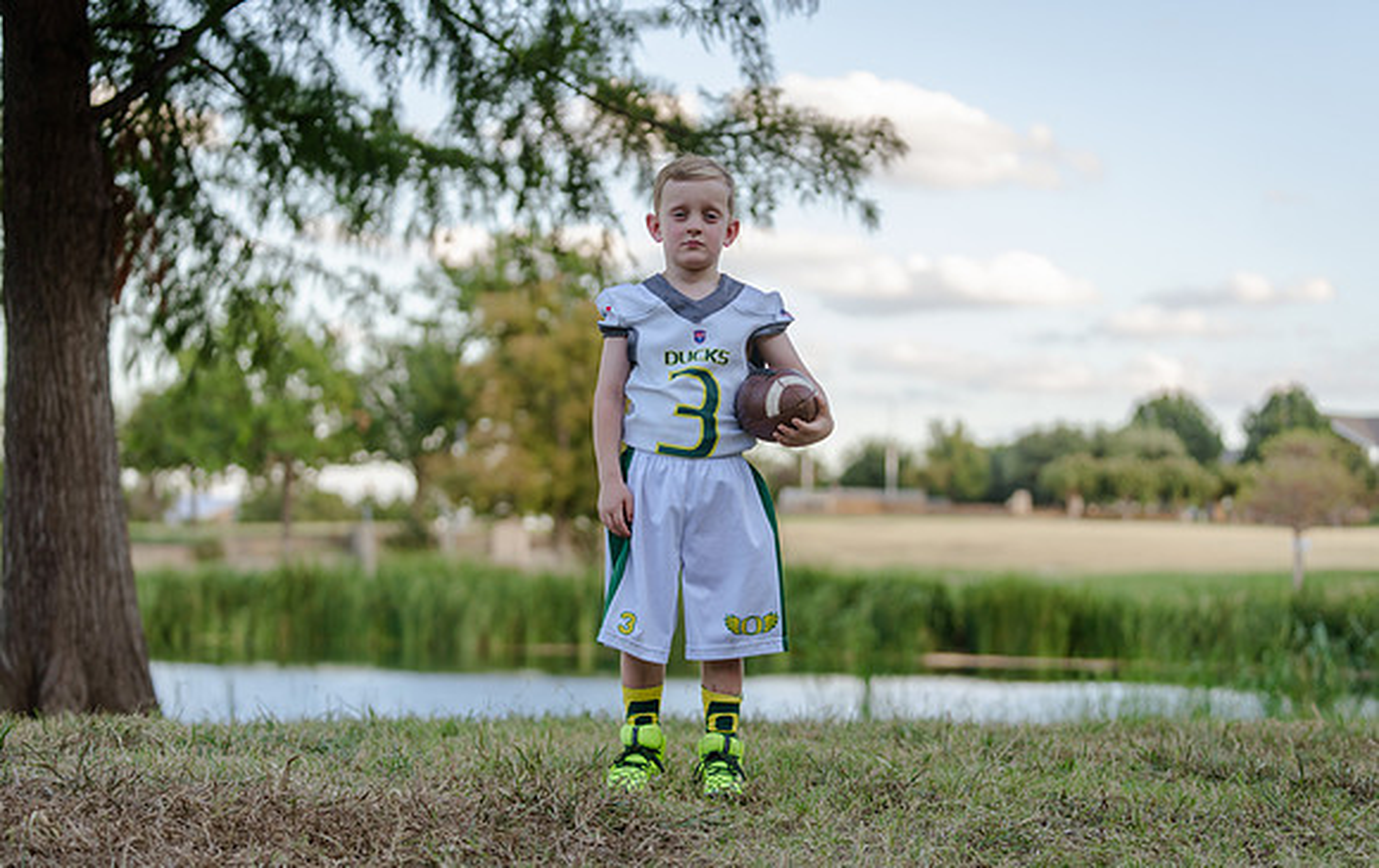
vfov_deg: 17.6
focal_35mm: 74
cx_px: 701
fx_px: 2804
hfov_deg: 27.6
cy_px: 468
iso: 160
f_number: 2.8
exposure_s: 1/320
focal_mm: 72
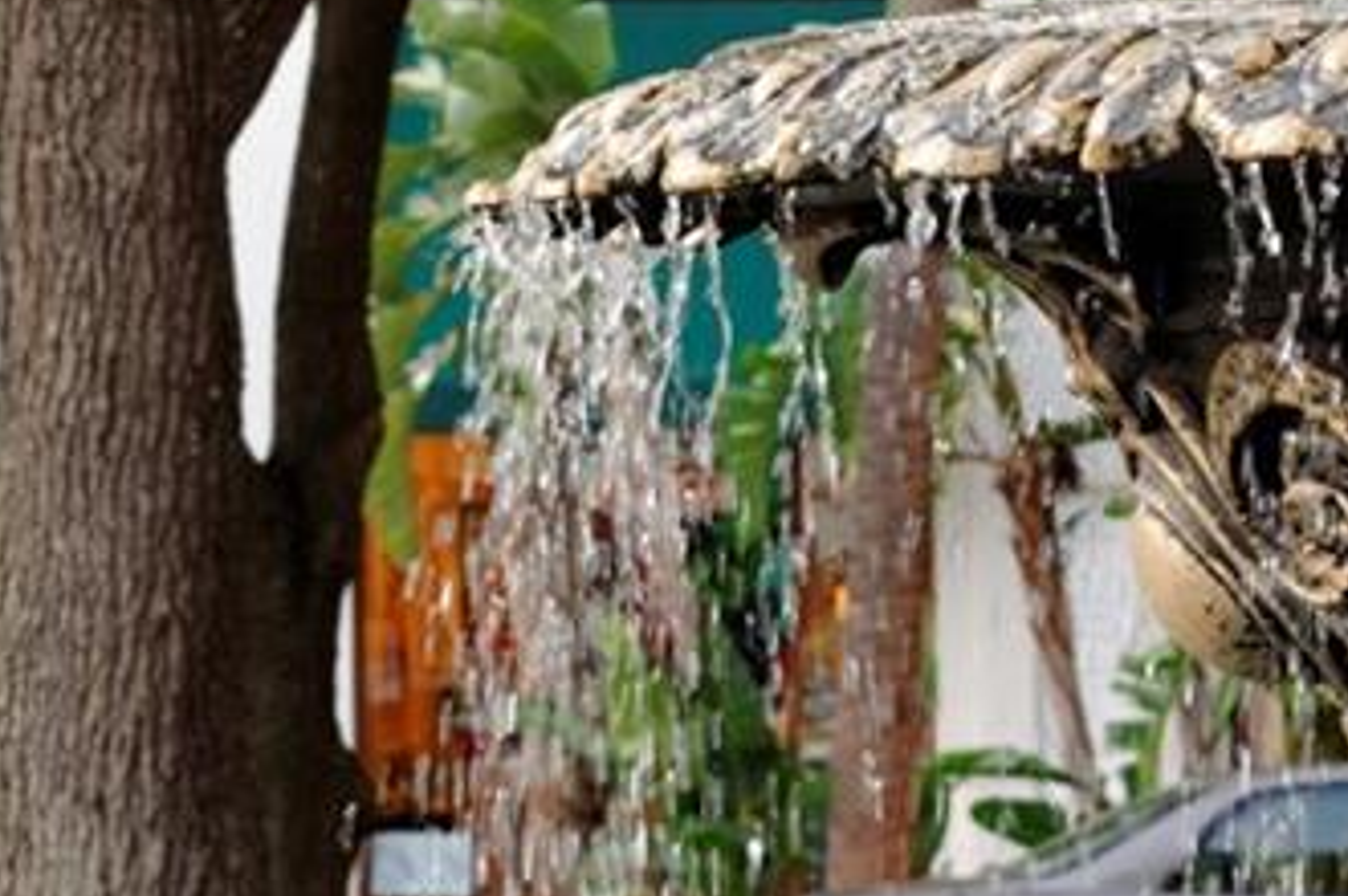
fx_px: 10848
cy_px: 861
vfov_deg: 4.7
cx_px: 452
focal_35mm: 290
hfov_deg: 7.1
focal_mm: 60
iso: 800
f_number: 7.1
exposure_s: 1/100
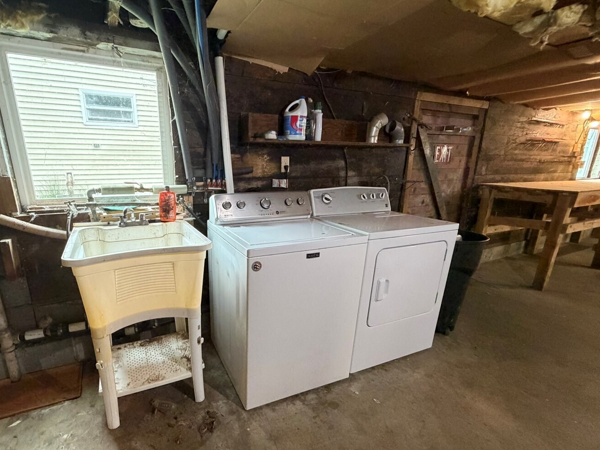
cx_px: 245
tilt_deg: -17.1
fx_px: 295
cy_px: 251
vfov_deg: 74.4
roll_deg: +0.0
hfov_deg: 90.1
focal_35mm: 17
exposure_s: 1/60
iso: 500
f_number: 2.2
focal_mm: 2.22
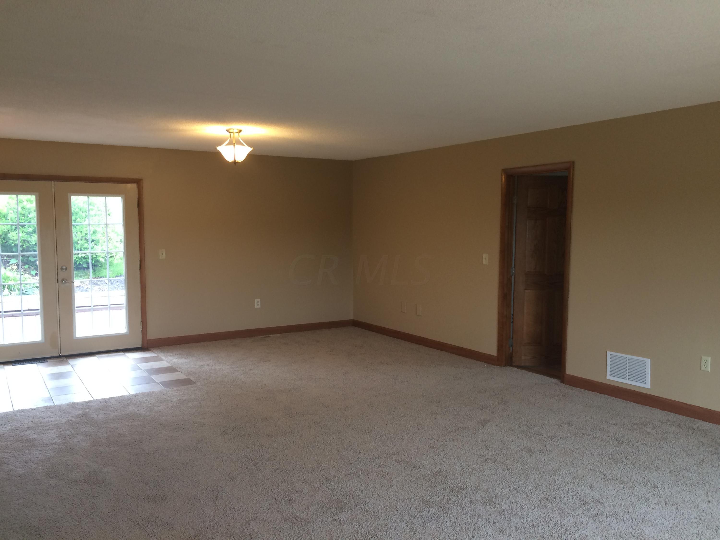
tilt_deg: -2.5
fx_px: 603
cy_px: 270
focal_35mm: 29
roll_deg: +0.6
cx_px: 360
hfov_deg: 61.7
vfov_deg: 48.2
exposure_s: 1/30
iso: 50
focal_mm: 4.15
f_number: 2.2
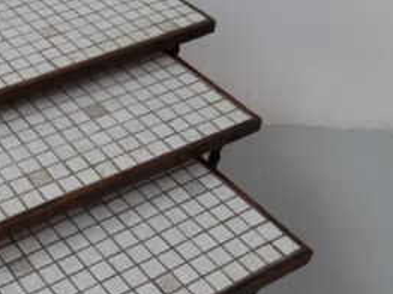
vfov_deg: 26.4
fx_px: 624
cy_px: 194
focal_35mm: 55
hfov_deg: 32.5
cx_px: 12
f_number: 3.2
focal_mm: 3.9
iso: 100
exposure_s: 1/45
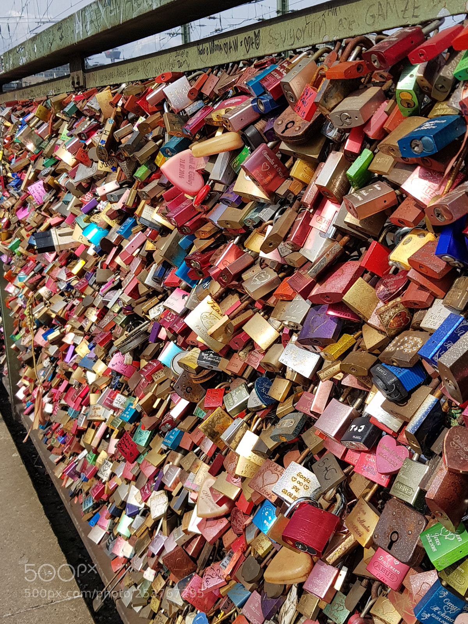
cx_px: 234
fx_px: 469
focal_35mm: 26
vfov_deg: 67.3
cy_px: 312
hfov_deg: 53.1
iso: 40
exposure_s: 1/2736
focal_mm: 4.2
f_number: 1.7
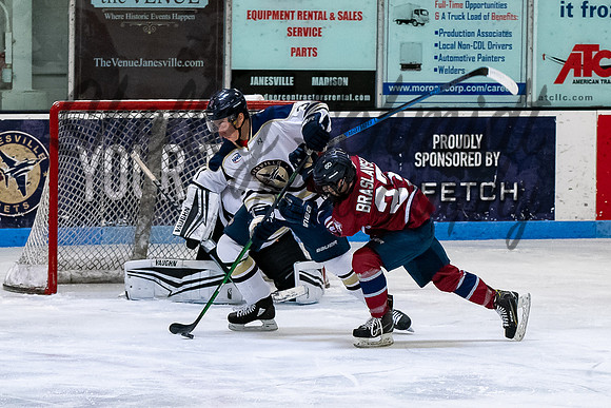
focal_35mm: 354
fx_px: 6008
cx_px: 248
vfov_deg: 3.9
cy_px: 162
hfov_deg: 5.8
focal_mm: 116
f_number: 3.5
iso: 2500
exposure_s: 1/800
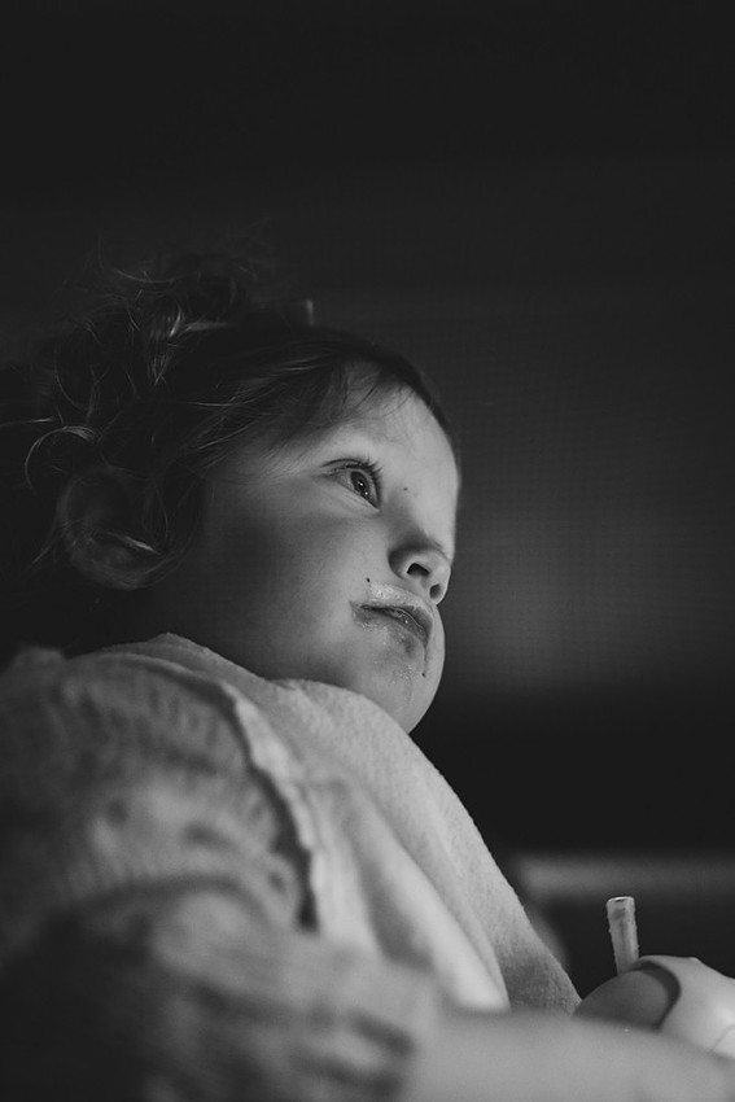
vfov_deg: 38.9
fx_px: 1561
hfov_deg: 26.5
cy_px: 551
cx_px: 368
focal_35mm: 51
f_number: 3.2
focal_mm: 51
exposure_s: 1/100
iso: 2000
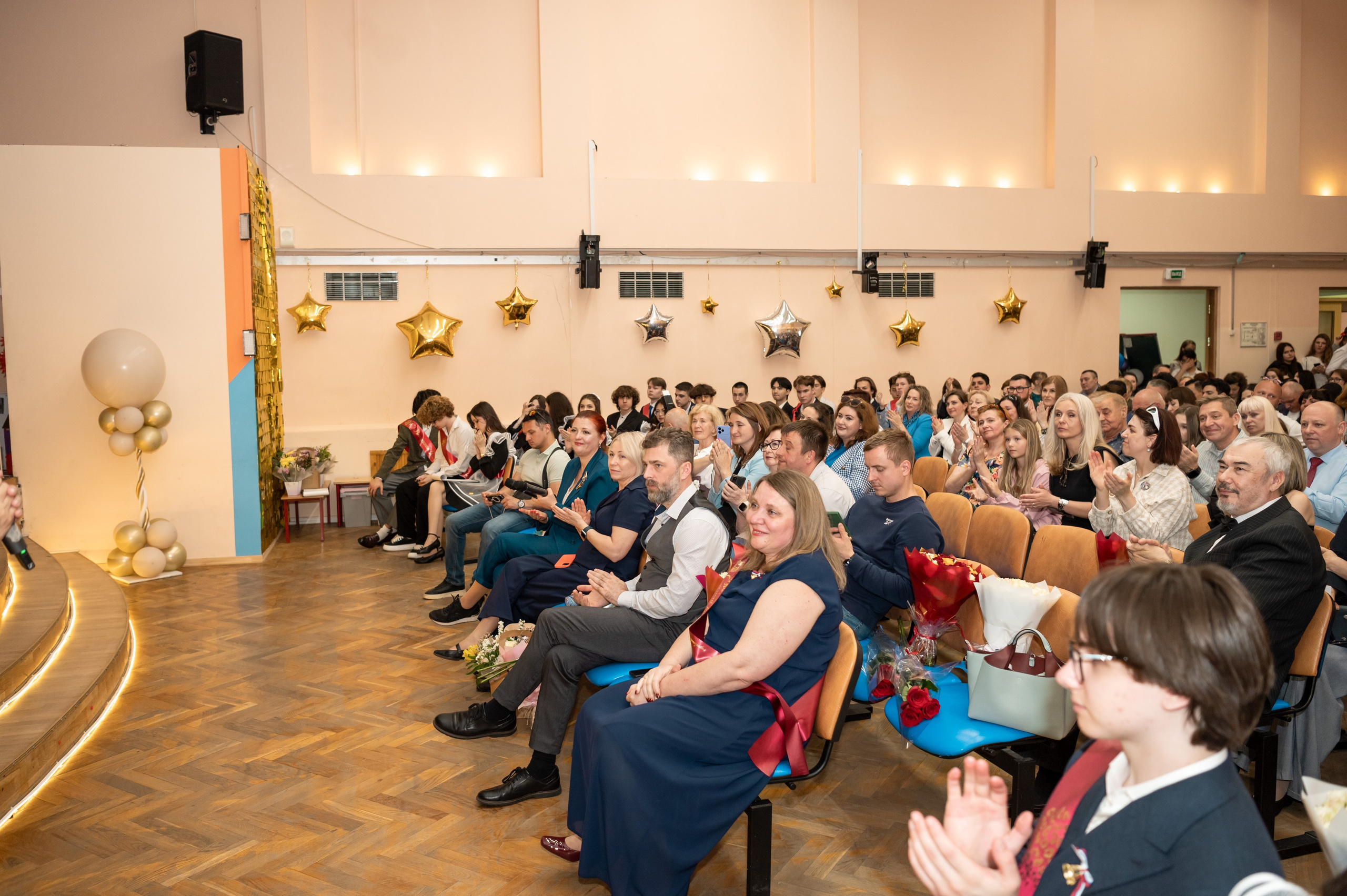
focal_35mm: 29
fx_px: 1066
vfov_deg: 45.6
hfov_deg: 64.5
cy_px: 438
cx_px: 647
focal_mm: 27
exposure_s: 1/200
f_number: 2.8
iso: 500
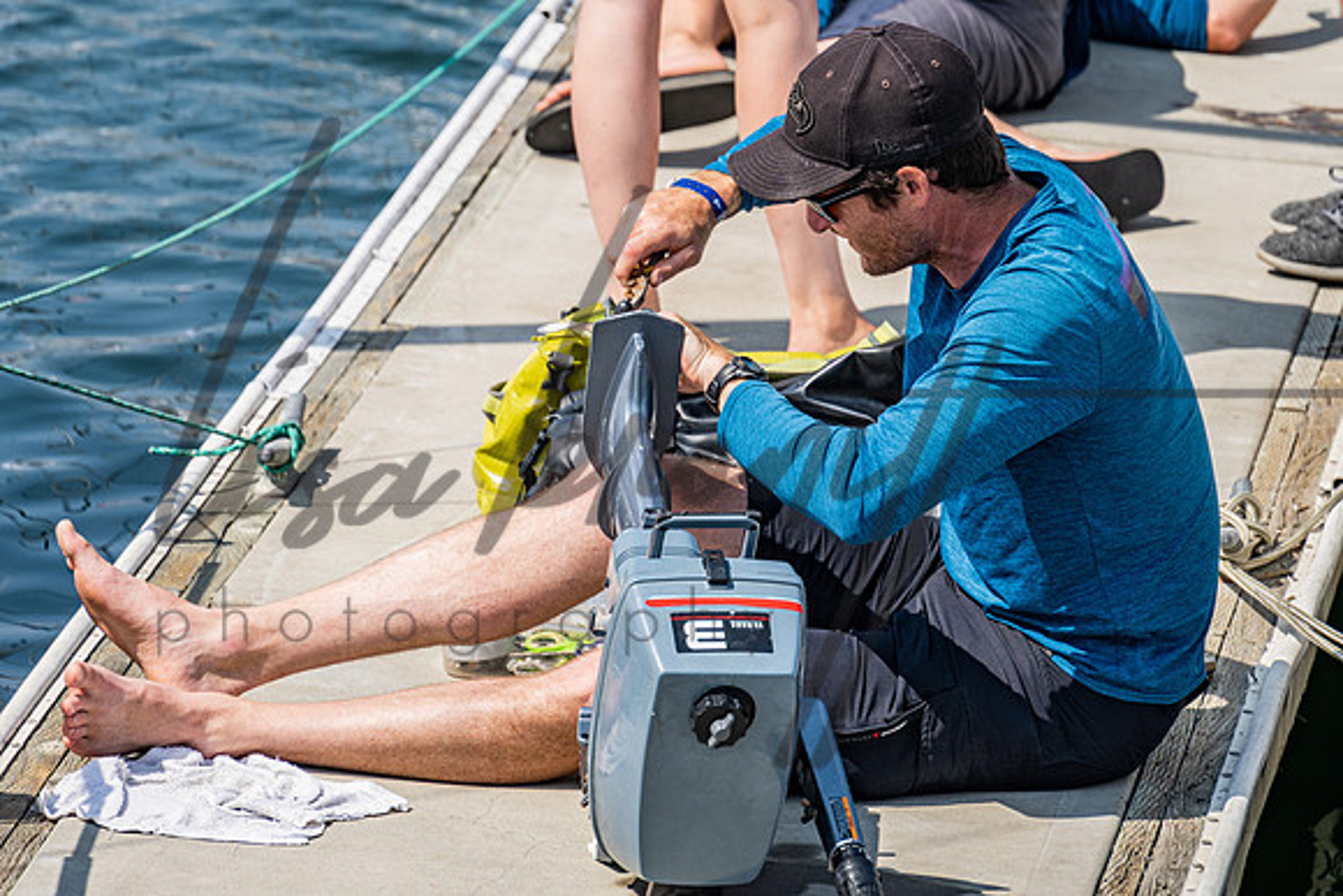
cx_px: 621
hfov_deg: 6.7
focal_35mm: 309
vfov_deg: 4.4
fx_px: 11538
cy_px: 290
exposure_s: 1/500
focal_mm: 200
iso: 125
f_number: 6.3
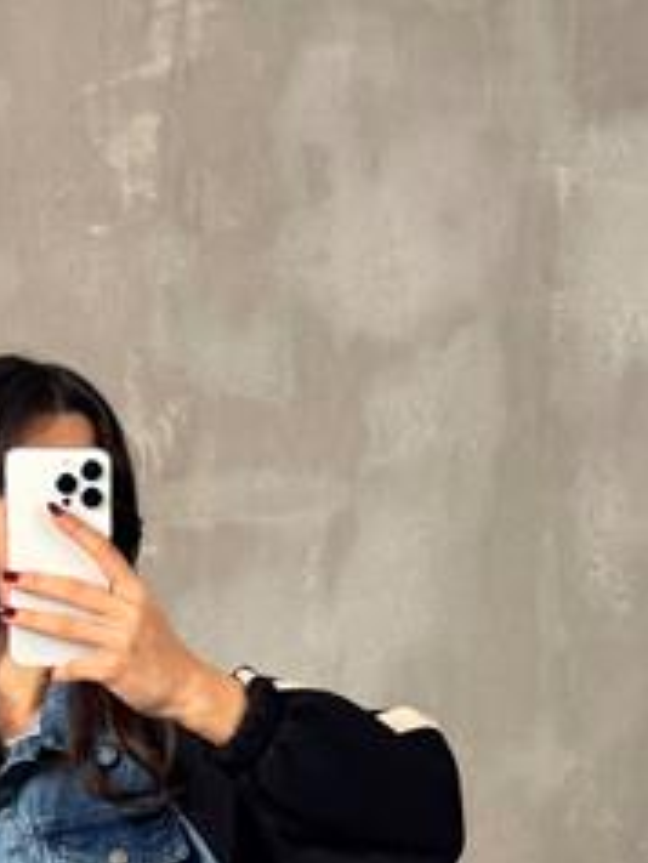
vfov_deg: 19.6
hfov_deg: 15.5
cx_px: 129
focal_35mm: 95
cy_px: 1005
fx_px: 2369
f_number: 1.78
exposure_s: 1/121
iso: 125
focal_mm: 6.76
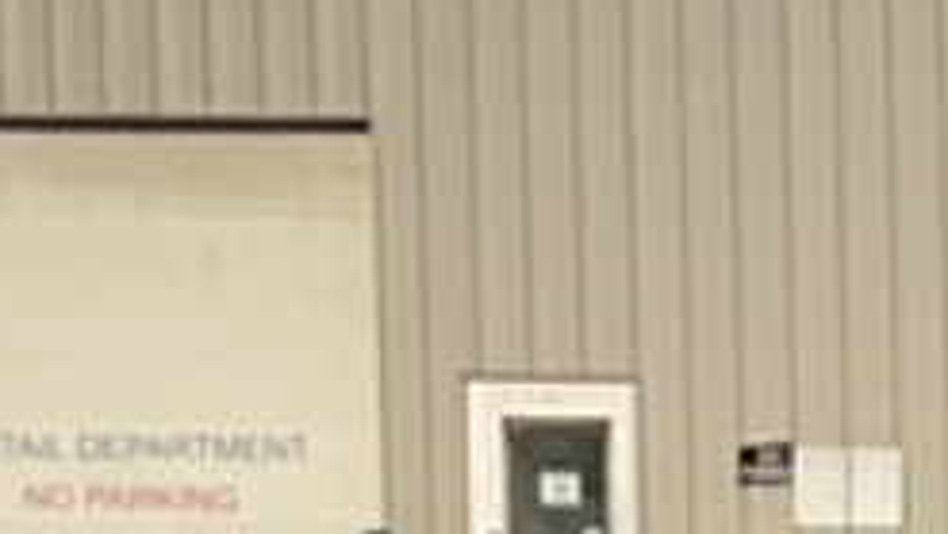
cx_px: 2437
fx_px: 5330
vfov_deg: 5.6
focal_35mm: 212
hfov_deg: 9.0
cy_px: 1118
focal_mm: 3
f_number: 1.8
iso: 25
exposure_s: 1/272
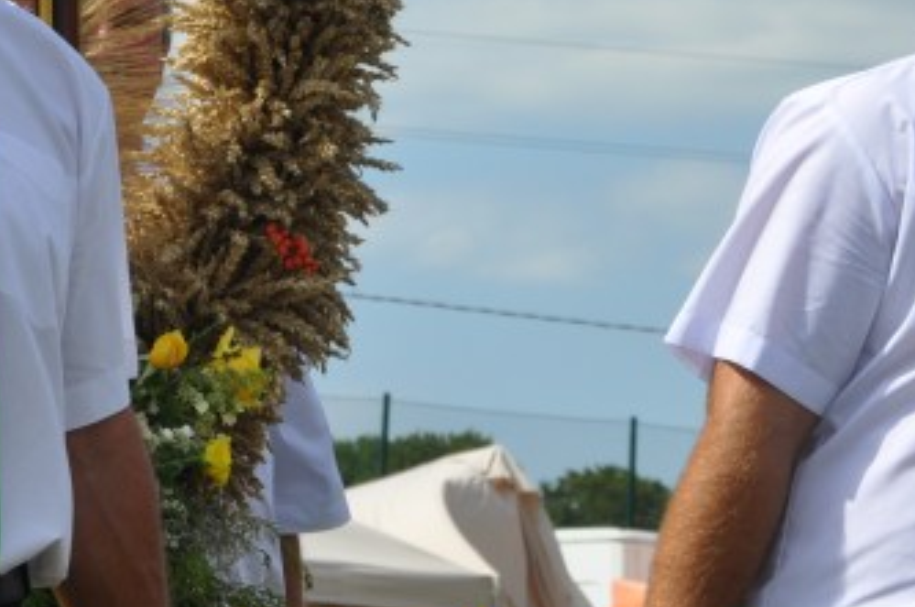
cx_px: -22
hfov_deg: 7.9
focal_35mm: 261
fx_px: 6624
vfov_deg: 5.2
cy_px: 104
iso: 200
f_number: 10
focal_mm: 58
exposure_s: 1/400
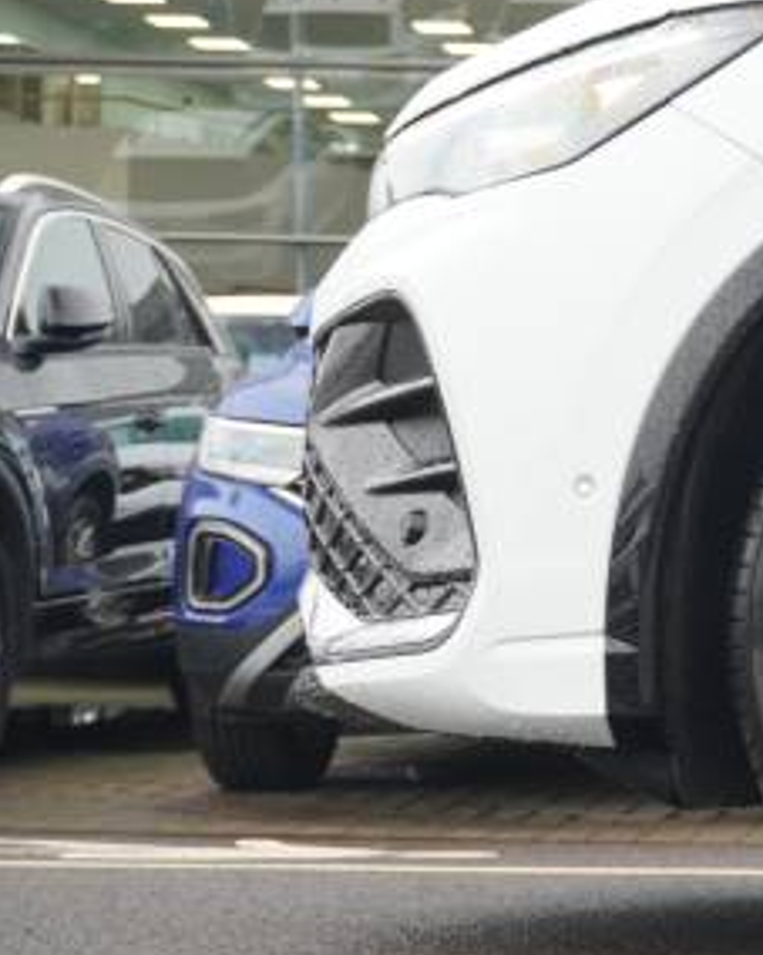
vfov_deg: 16.9
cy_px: 504
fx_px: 3220
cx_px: 1069
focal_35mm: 114
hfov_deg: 12.9
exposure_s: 1/60
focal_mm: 36
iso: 640
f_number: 5.6
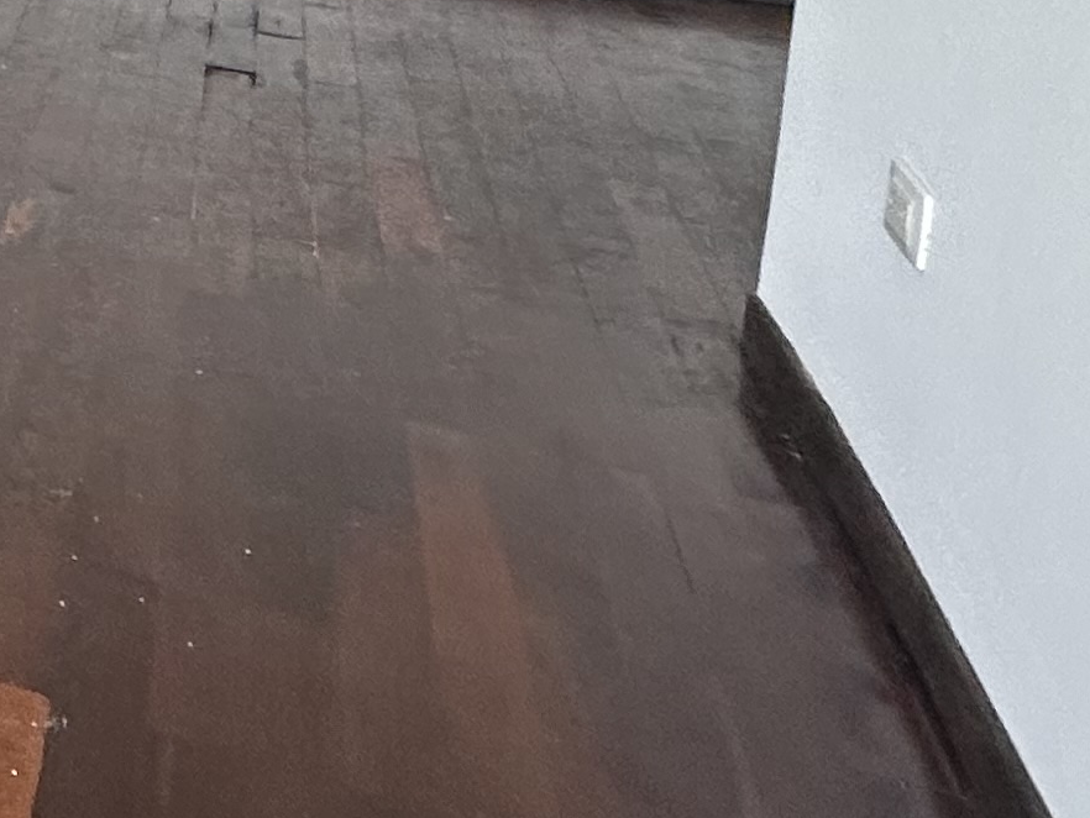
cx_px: -687
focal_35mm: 64
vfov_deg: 19.8
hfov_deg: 22.6
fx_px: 2016
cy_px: -424
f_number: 2.2
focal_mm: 2.22
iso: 100
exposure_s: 1/99
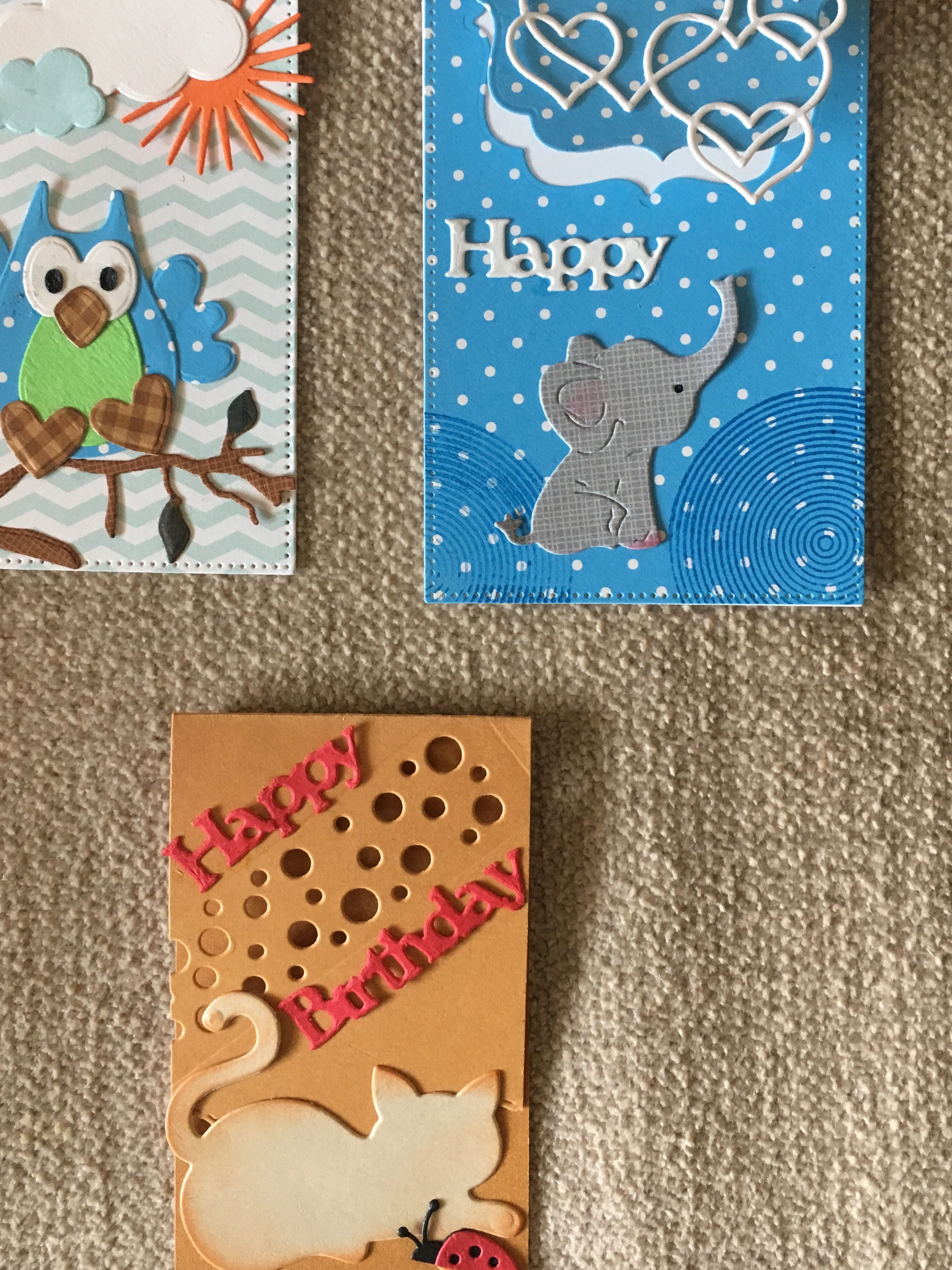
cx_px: 419
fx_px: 1393
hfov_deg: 37.7
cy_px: 517
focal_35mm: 38
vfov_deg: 48.7
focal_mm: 4.15
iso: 125
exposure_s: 1/33
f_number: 2.2
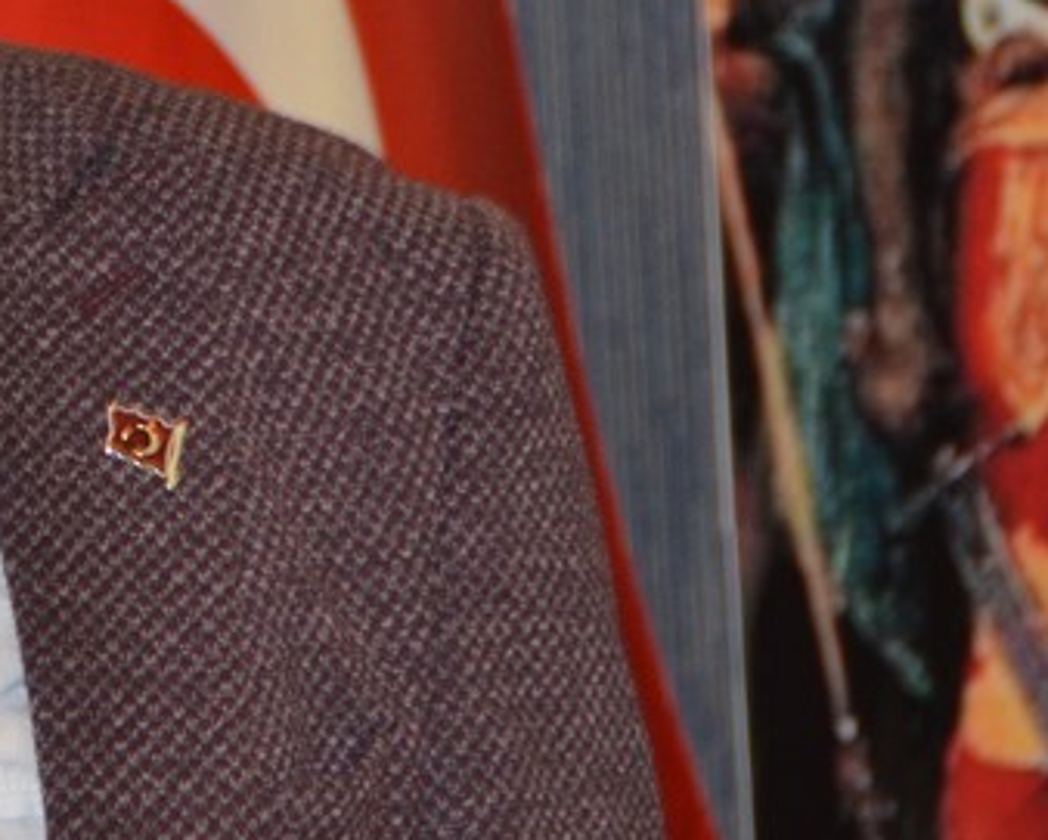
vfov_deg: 3.8
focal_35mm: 411
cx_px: -419
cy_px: -237
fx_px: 12759
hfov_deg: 4.7
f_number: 5.3
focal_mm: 90
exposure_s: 1/60
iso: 800
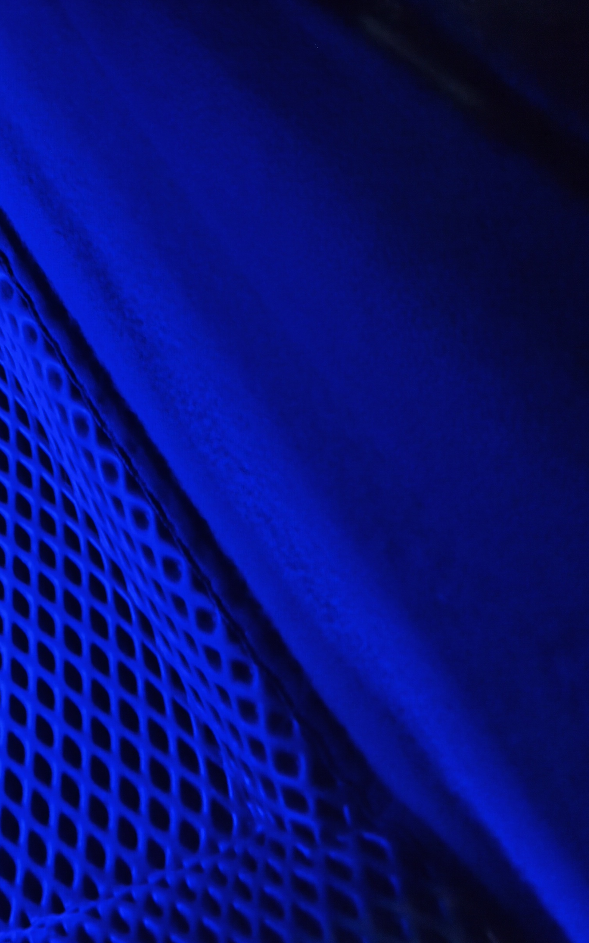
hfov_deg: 27.9
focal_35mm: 41
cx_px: -89
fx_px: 1053
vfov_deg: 48.2
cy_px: 482
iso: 25000
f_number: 1.7
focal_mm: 6.06
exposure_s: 1/6.25
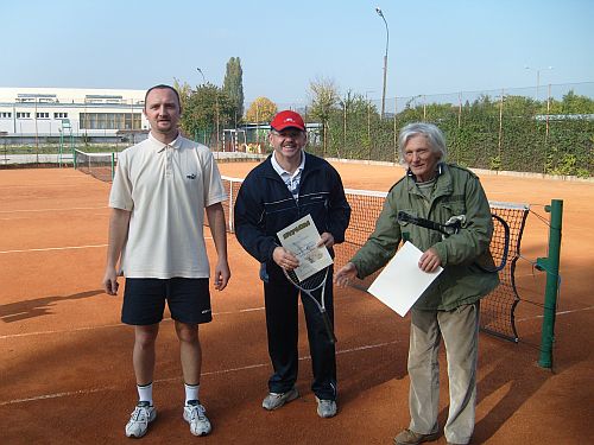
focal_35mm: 35
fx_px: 601
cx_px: 297
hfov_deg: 52.6
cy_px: 222
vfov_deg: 40.7
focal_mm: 5.8
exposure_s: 1/180
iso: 80
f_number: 7.1
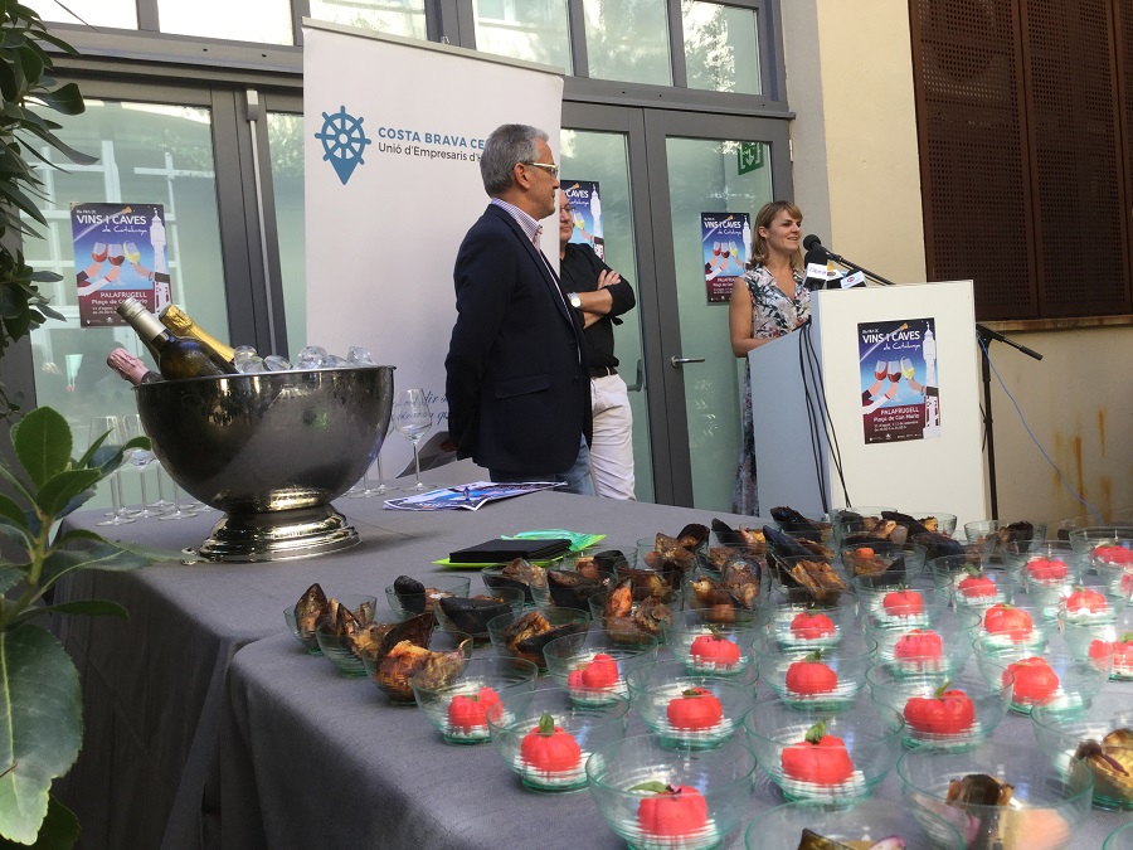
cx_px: 566
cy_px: 425
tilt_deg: -3.8
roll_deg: +3.5
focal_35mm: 31
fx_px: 1015
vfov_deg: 45.4
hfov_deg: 58.4
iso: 25
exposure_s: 1/100
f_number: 2.4
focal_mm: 3.3
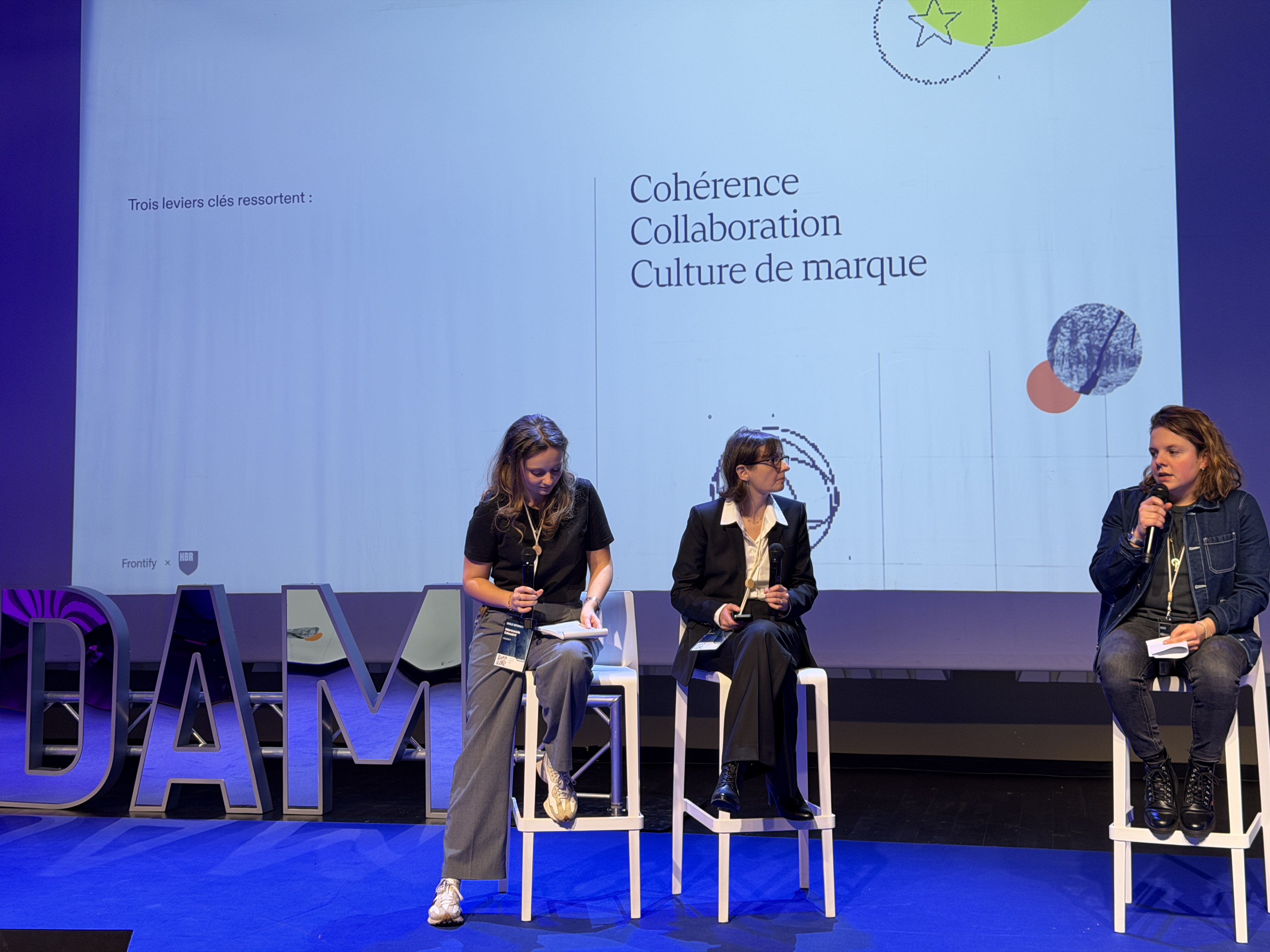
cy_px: 476
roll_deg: +0.7
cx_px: 635
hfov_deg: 39.7
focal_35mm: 48
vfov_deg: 30.3
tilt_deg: +1.5
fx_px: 1761
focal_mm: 6.76
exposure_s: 1/50
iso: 64
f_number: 1.78
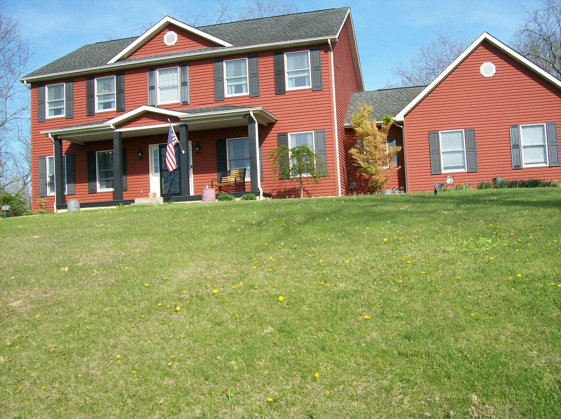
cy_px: 210
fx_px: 583
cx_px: 280
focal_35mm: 36
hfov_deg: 51.4
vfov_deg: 39.6
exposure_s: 1/410
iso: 80
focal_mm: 6
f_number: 4.8
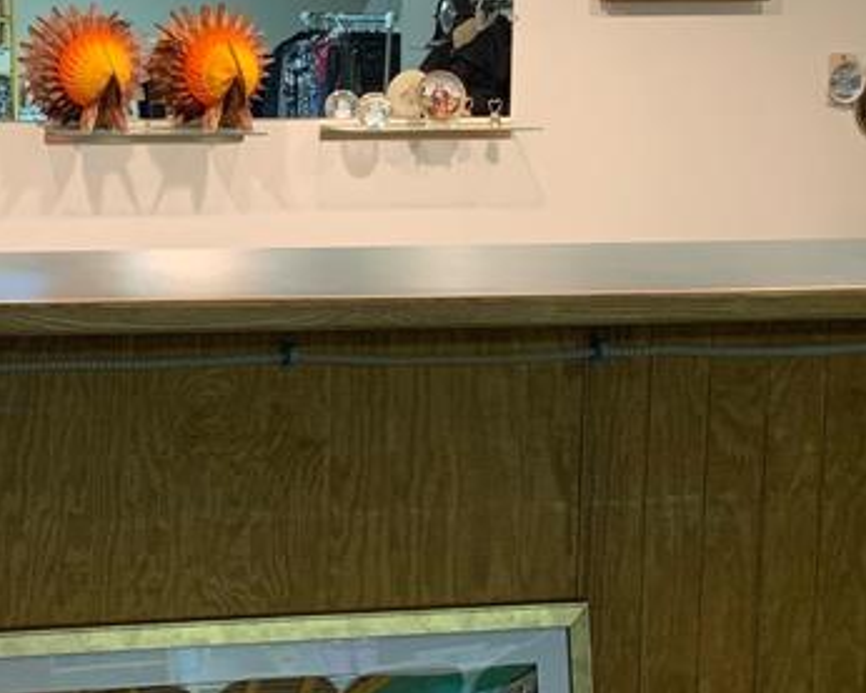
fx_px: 1923
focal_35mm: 75
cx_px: 30
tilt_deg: -4.5
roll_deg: -0.6
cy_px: 175
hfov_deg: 24.4
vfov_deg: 20.3
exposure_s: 1/60
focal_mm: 4.25
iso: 200
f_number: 1.8
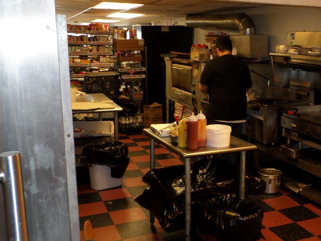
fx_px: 380
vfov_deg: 35.1
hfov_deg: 44.4
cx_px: 235
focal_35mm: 41
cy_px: 112
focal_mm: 4.5
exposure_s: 1/30
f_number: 2.5
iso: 100
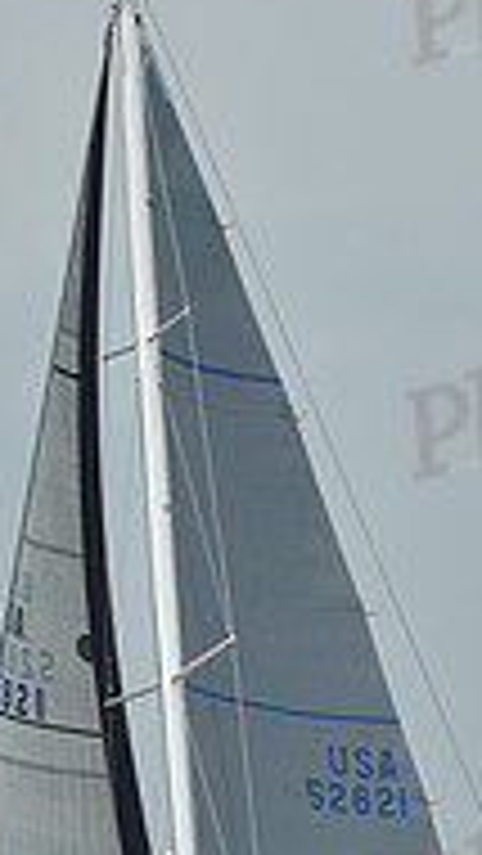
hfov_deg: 3.5
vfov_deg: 6.1
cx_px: 173
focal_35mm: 351
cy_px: 662
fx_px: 7968
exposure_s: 1/800
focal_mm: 110
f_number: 7.1
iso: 250
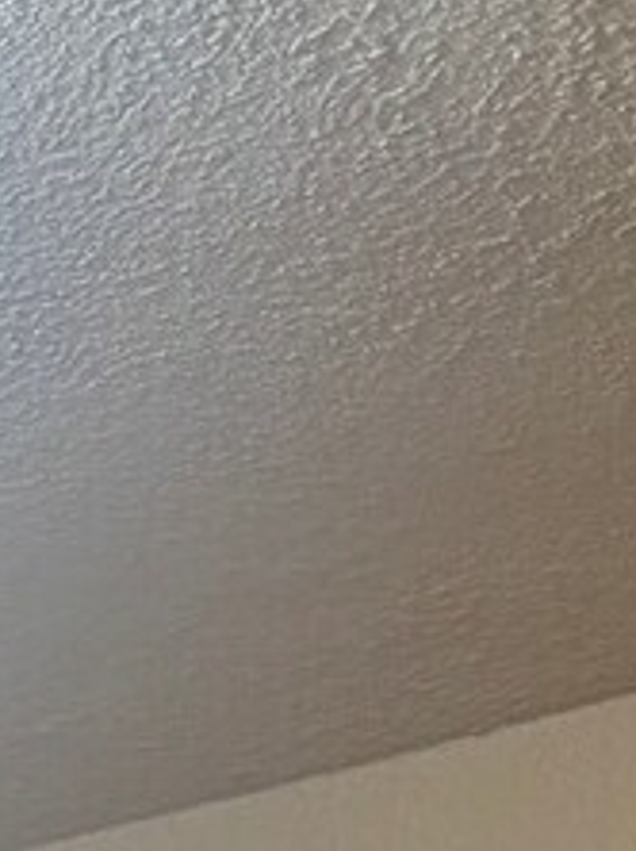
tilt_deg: -4.7
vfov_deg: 10.7
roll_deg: +1.1
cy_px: 2082
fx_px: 3829
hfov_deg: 9.1
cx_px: -521
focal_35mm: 156
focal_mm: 6.76
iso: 200
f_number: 1.78
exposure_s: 1/60
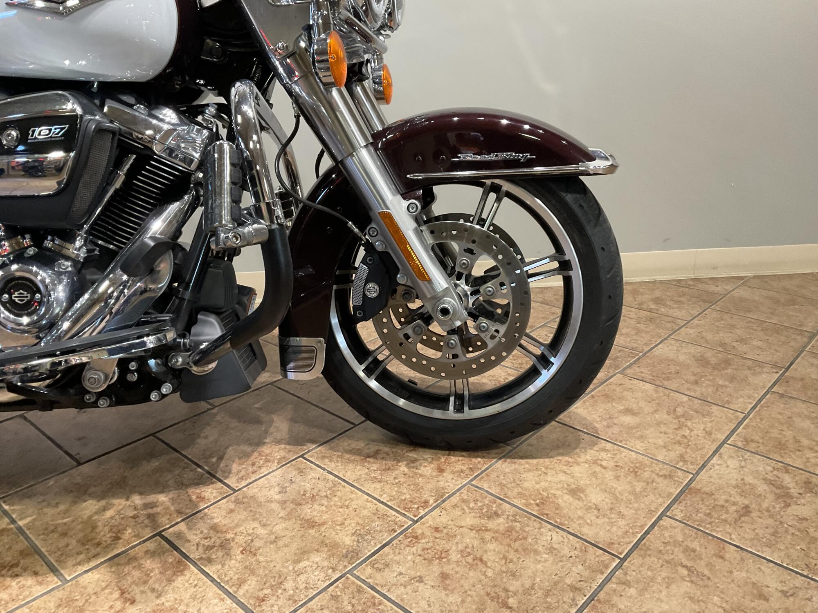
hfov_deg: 61.7
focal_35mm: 29
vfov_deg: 48.2
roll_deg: +0.9
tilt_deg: -20.7
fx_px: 685
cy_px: 306
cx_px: 409
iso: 125
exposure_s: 1/60
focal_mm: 3
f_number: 1.8
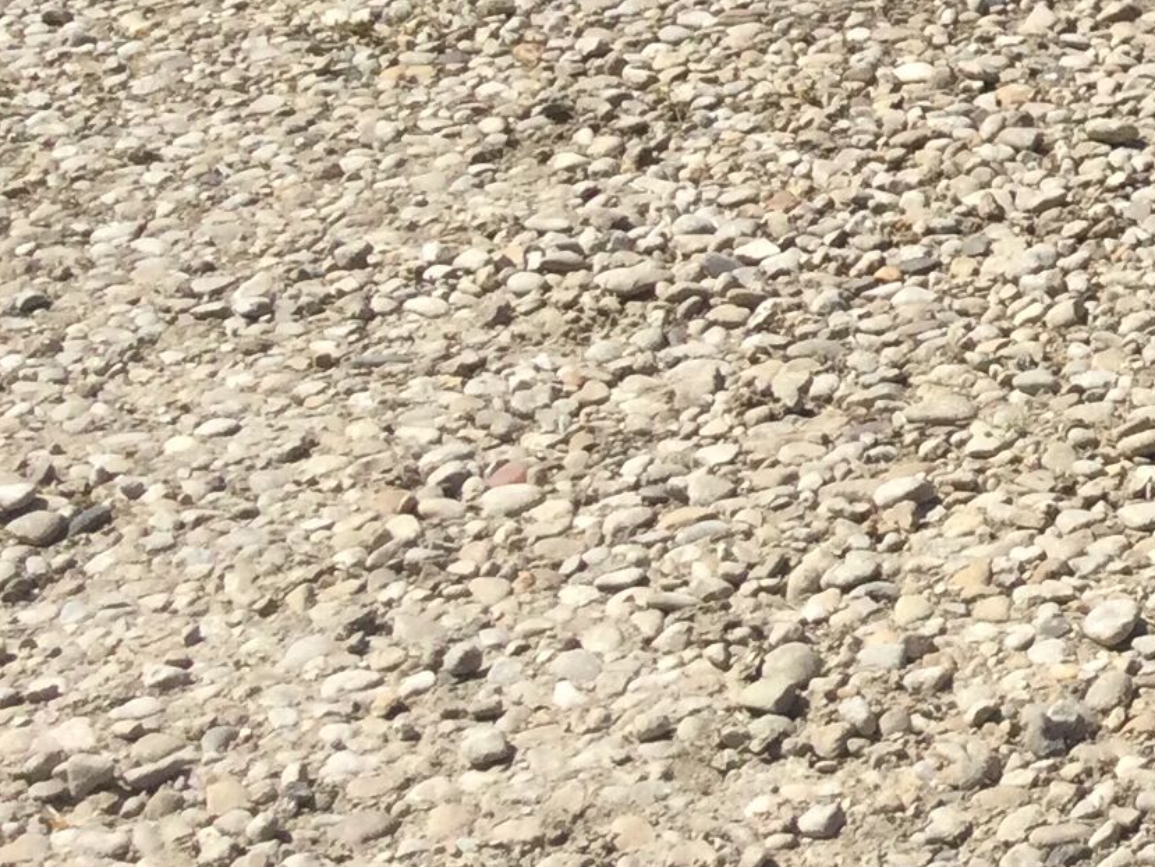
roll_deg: -2.5
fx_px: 4071
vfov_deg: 11.9
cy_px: -109
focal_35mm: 122
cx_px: 2045
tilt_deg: -20.6
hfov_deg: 14.3
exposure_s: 1/1597
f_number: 2.4
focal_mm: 3.3
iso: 25
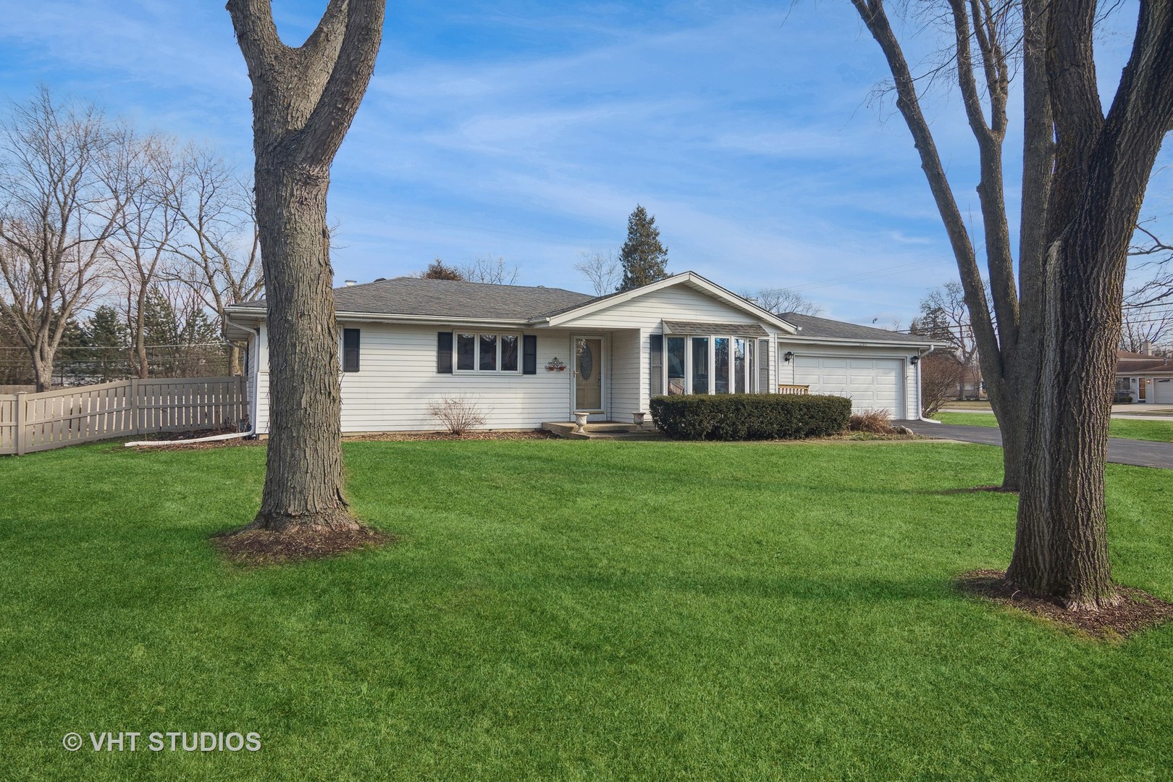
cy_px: 391
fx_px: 733
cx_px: 586
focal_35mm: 22
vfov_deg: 56.1
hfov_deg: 77.3
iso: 200
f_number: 8
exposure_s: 1/500
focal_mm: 15
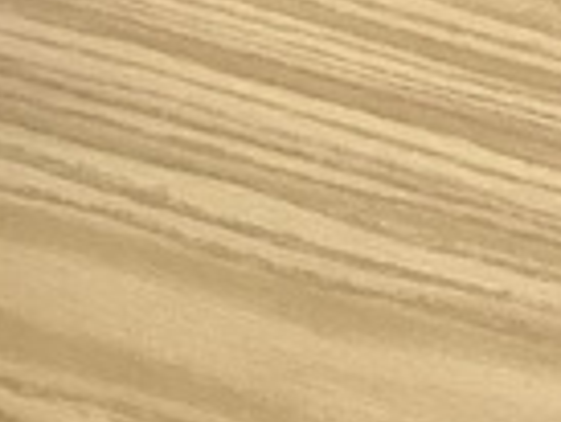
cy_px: -754
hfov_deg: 8.5
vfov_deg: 6.0
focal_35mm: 231
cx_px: 483
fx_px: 3747
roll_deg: -0.9
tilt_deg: -24.0
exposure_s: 1/60
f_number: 2.4
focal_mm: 3.3
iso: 320
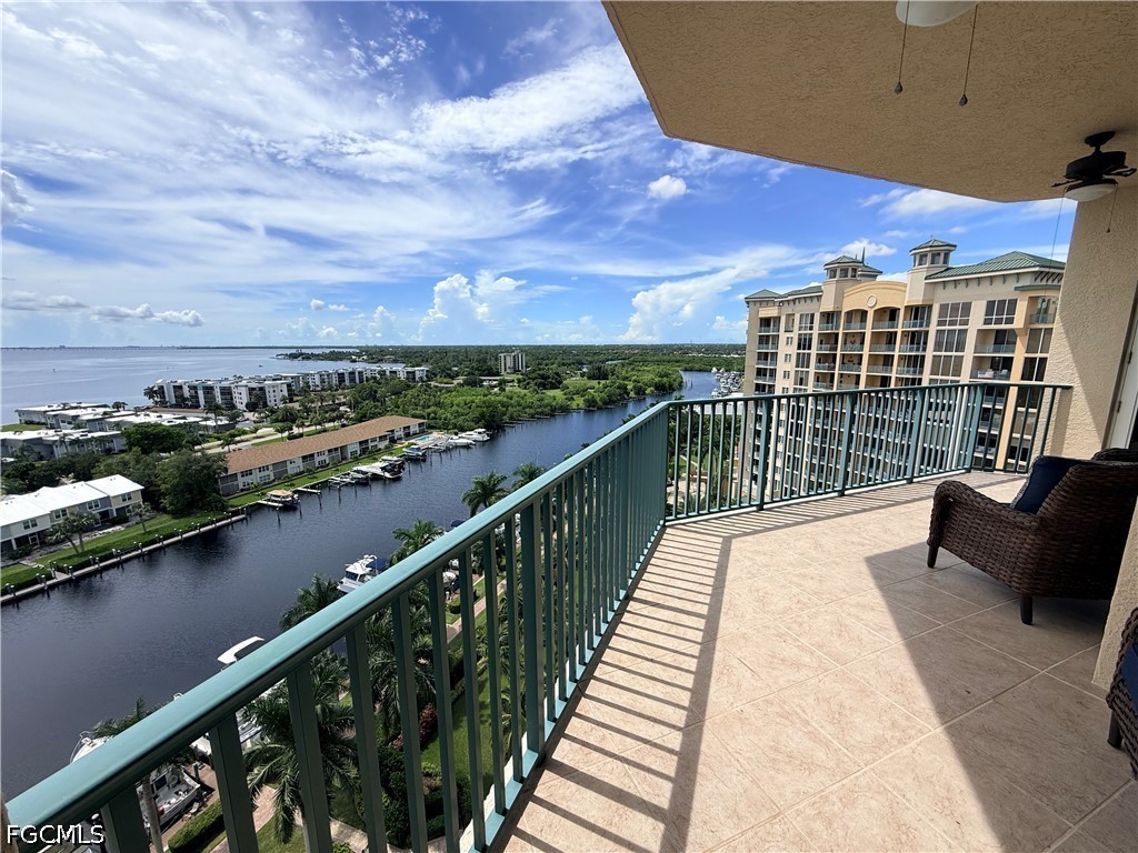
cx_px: 569
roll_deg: -0.2
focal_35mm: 14
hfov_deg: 102.1
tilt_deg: -10.3
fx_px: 460
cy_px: 426
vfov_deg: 85.7
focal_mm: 2.22
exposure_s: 1/2506
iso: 50
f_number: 2.2
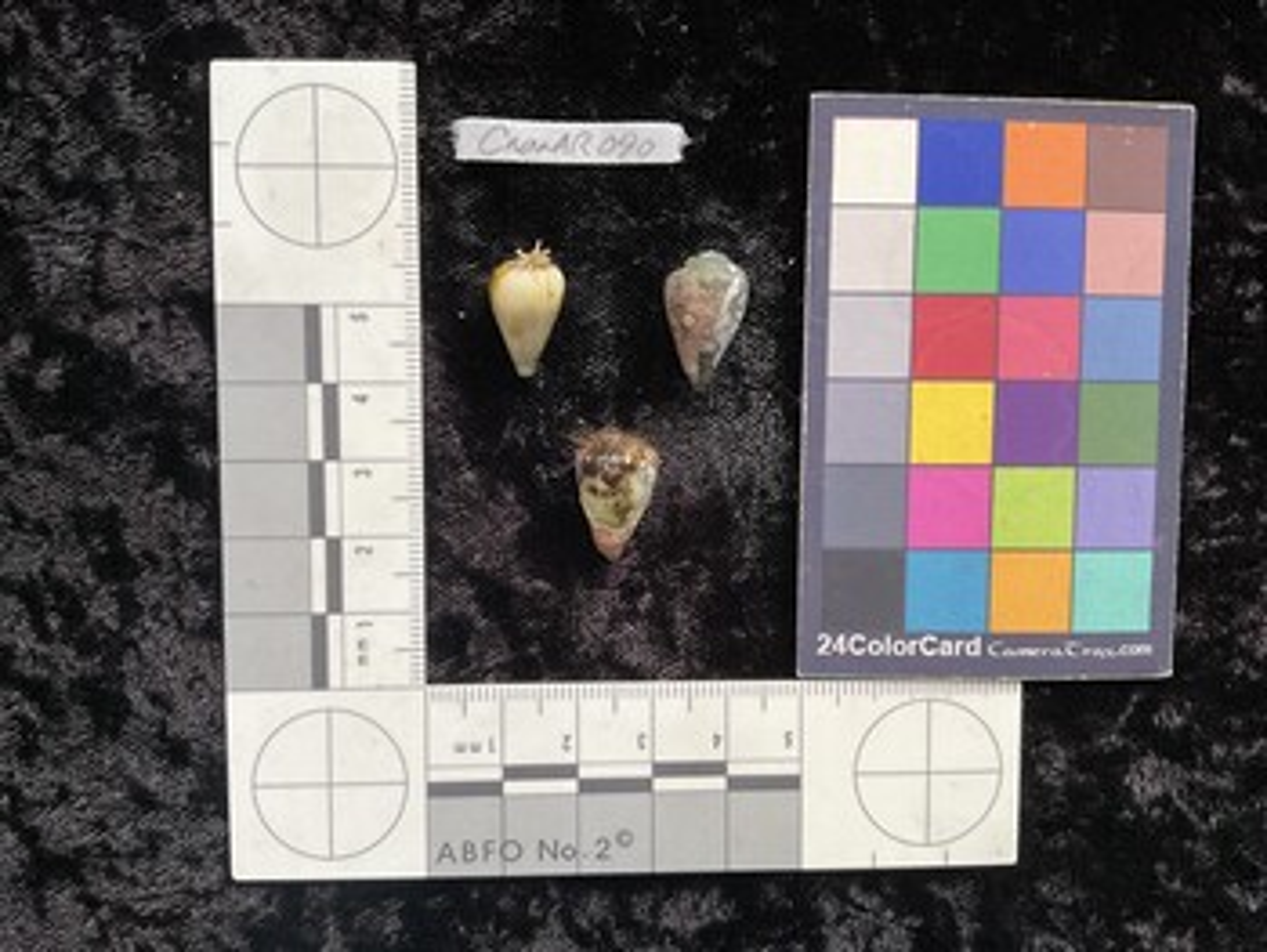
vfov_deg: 48.3
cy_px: 476
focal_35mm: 29
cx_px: 634
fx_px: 1062
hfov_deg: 61.6
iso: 125
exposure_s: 1/60
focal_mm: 3
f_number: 1.8
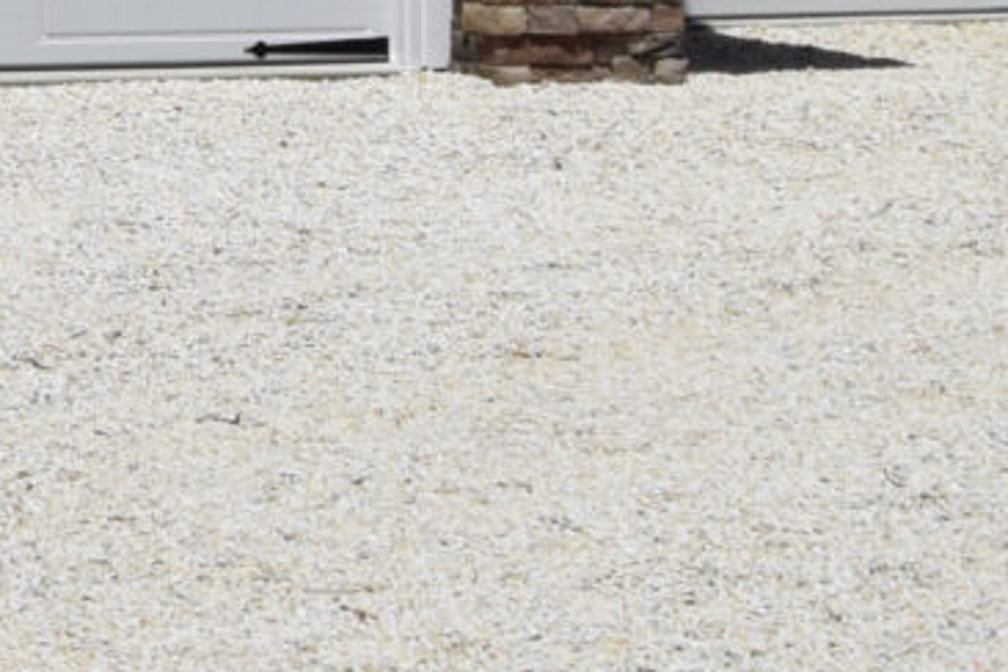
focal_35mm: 294
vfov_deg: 4.5
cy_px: -1411
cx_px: -1082
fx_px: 8231
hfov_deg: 6.8
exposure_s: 1/400
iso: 100
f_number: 10
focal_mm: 28
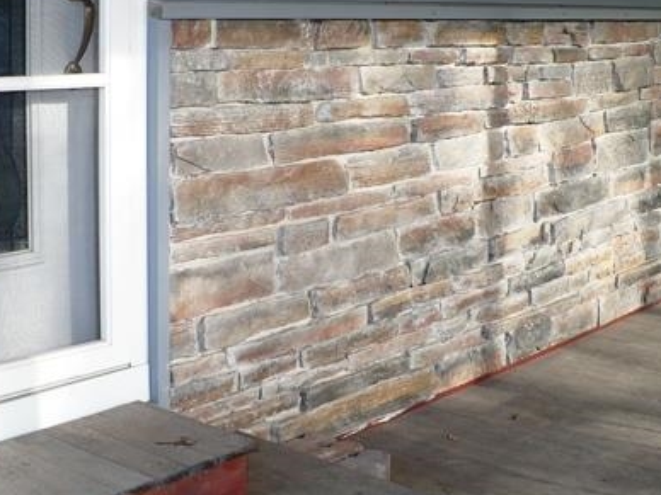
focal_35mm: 61
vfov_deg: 23.8
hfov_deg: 31.7
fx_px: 1165
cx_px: 303
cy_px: 128
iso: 100
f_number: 2.8
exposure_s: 1/160
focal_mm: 6.1
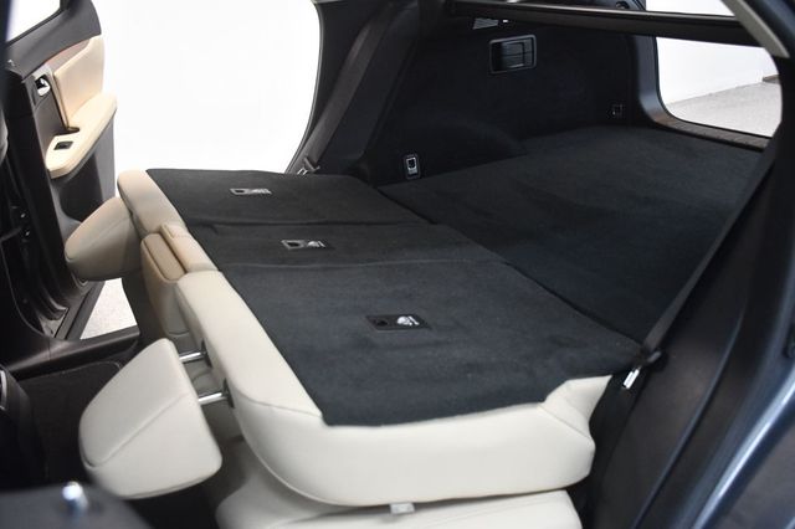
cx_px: 398
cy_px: 264
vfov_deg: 38.8
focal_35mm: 34
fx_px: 750
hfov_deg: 55.8
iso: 3200
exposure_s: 1/80
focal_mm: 23
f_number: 3.8
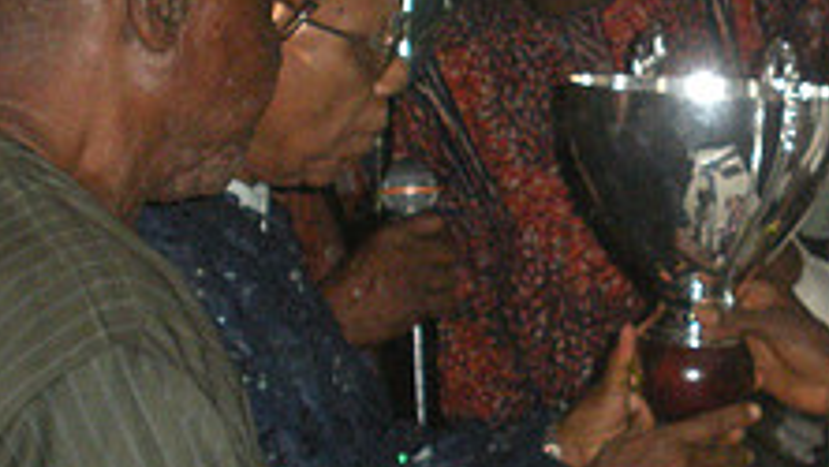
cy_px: 226
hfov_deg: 16.5
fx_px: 2748
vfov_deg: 9.7
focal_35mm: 125
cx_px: 982
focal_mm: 7.7
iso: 314
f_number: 4
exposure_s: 1/60
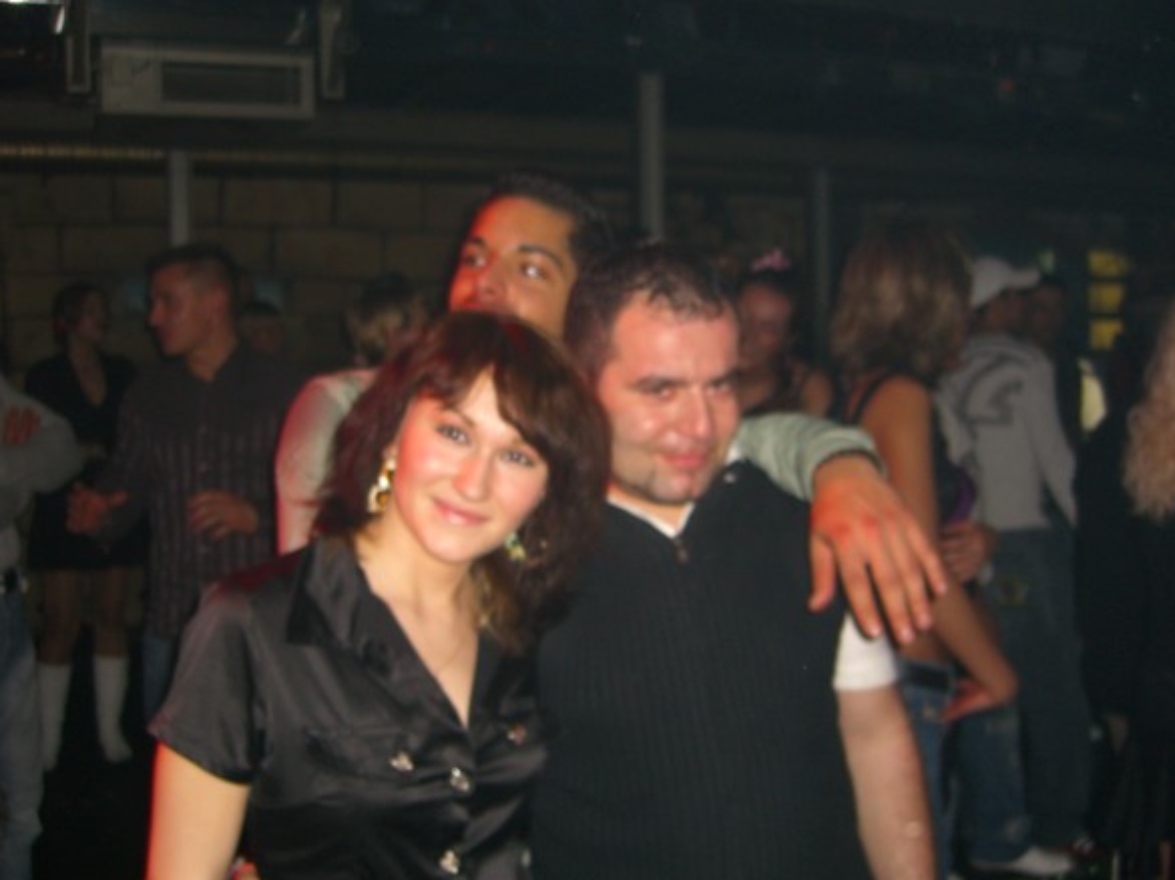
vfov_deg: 36.8
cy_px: 446
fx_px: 1323
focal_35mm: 39
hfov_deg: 47.9
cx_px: 586
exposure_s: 1/60
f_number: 2.8
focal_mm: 7.9
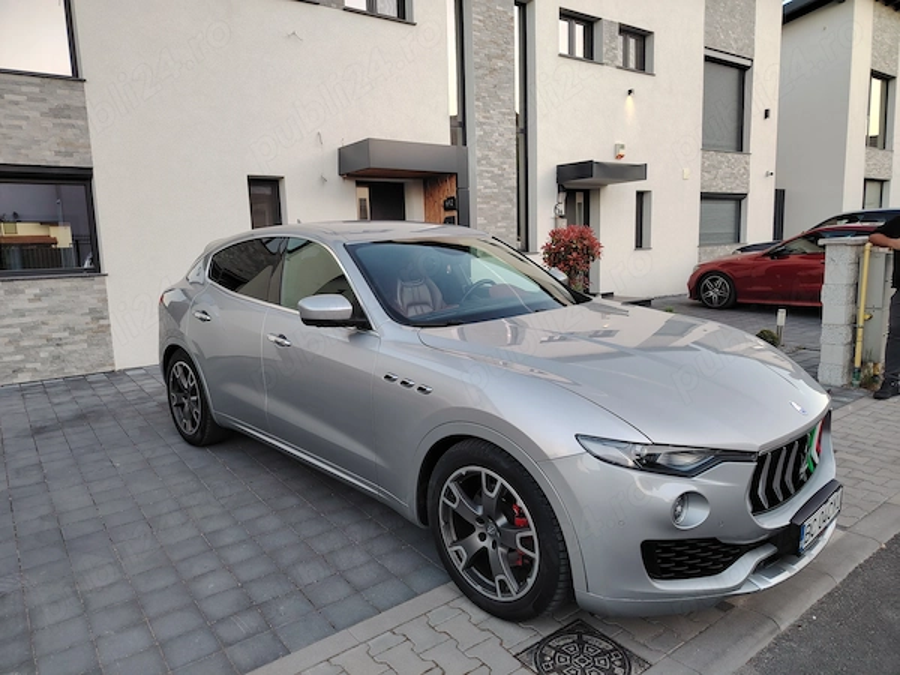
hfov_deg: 71.6
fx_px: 624
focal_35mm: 24
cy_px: 338
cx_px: 450
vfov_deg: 56.8
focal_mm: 5.25
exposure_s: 1/100
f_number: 1.75
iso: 409
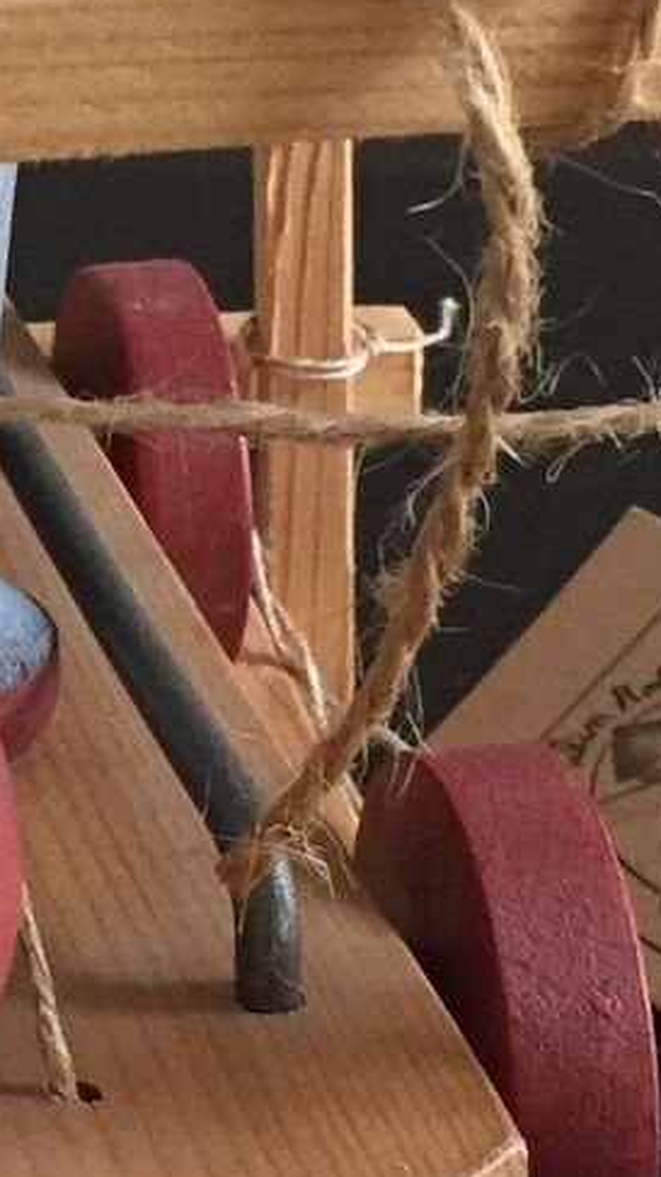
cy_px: 298
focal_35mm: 130
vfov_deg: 16.4
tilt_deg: -21.0
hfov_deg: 9.1
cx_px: -337
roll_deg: +1.7
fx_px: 4055
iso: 200
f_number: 2.2
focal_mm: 4.15
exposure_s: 1/33
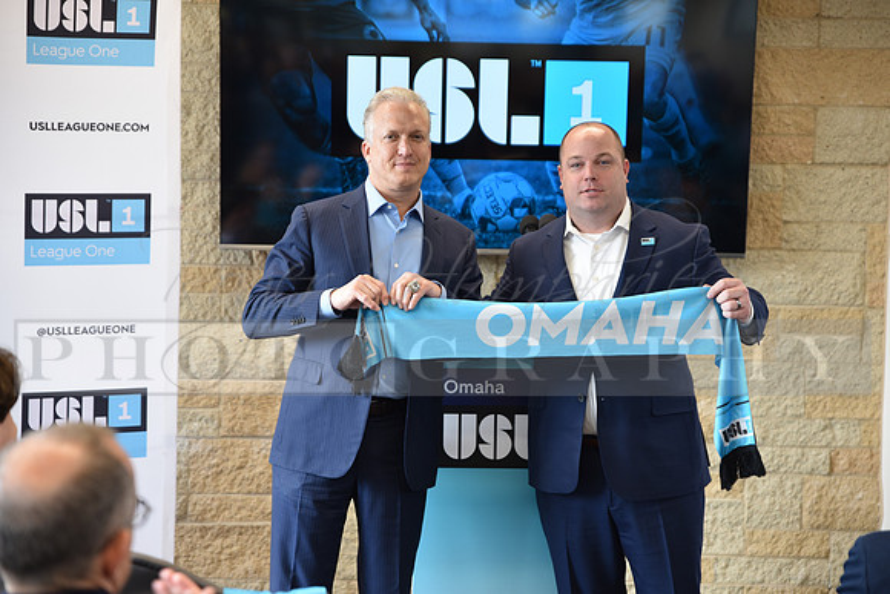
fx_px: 1731
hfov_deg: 28.8
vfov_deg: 19.5
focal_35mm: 70
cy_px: 297
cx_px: 445
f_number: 2.8
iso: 400
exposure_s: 1/50
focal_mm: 70
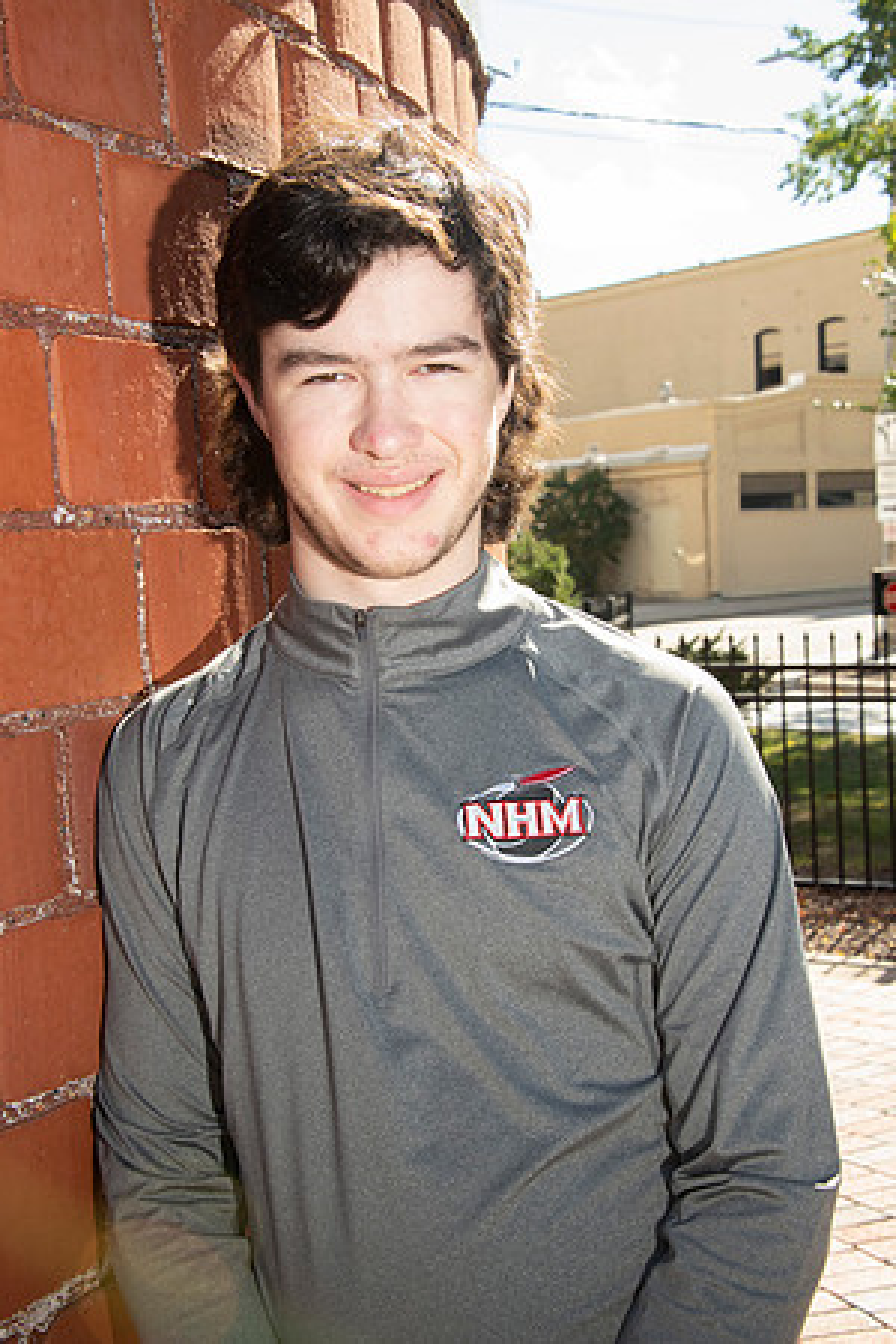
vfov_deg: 35.6
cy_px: 672
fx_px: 2091
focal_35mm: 56
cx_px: 448
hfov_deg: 24.2
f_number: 13
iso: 800
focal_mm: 56
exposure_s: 1/160
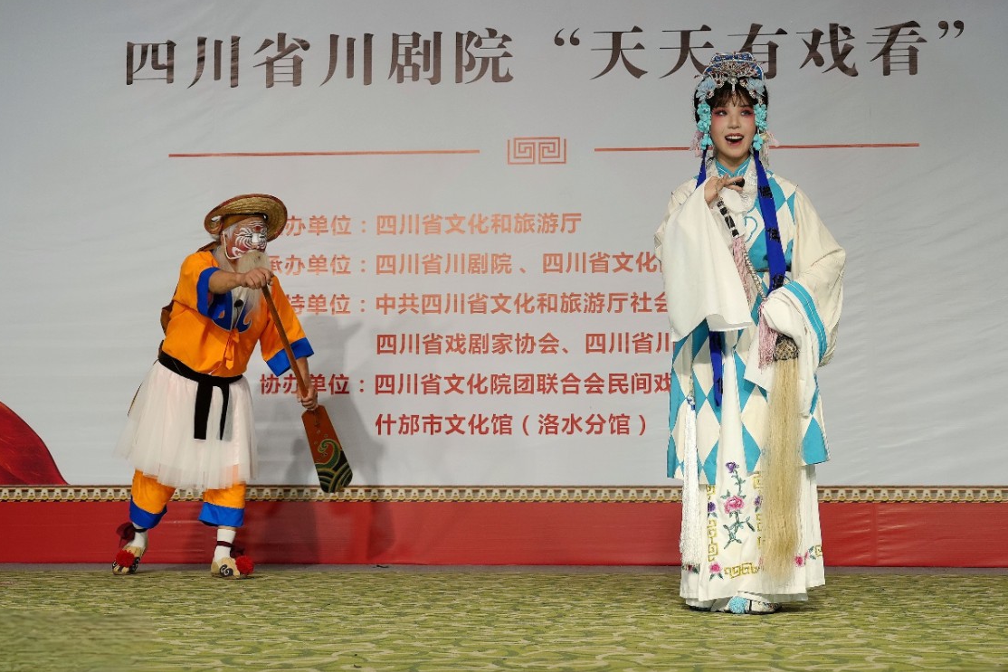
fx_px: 1372
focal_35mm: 49
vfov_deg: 27.5
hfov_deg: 40.3
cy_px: 280
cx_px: 570
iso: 320
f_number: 4
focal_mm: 39
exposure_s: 1/160
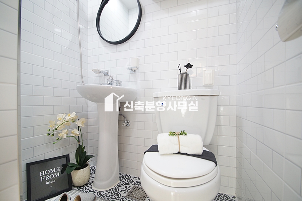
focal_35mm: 15
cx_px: 151
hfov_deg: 100.4
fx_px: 126
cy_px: 100
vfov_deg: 77.2
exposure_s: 1/50
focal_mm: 10
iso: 400
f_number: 4
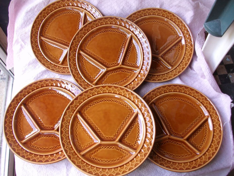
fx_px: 216
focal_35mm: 32
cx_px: 117
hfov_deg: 56.8
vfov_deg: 44.2
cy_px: 88
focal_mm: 5.7
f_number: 2.9
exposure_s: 1/40.8
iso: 80
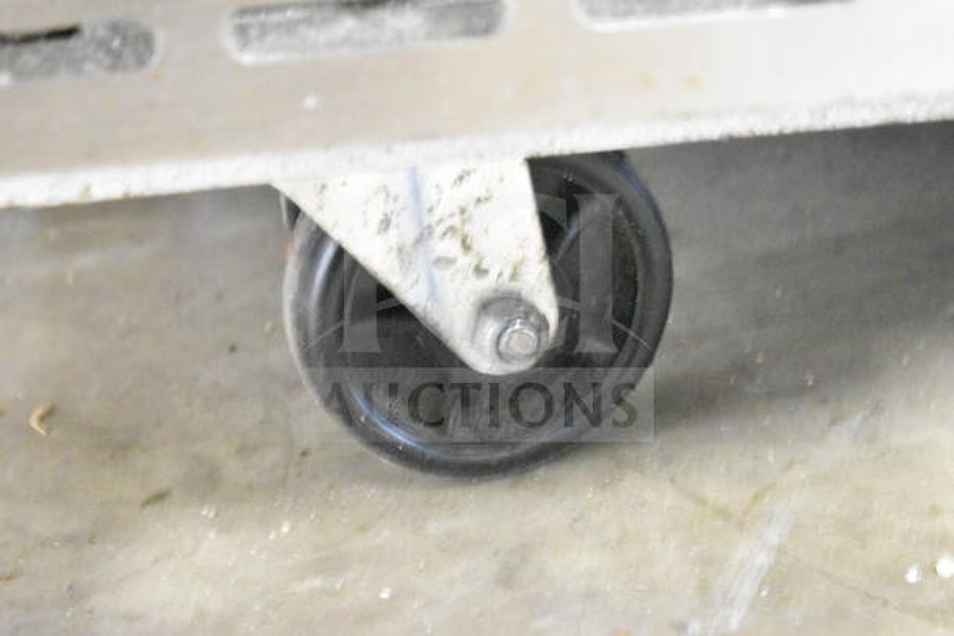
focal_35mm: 82
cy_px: 318
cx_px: 477
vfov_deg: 16.6
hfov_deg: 24.6
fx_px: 2187
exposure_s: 1/15
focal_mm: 55
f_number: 5.6
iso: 25600
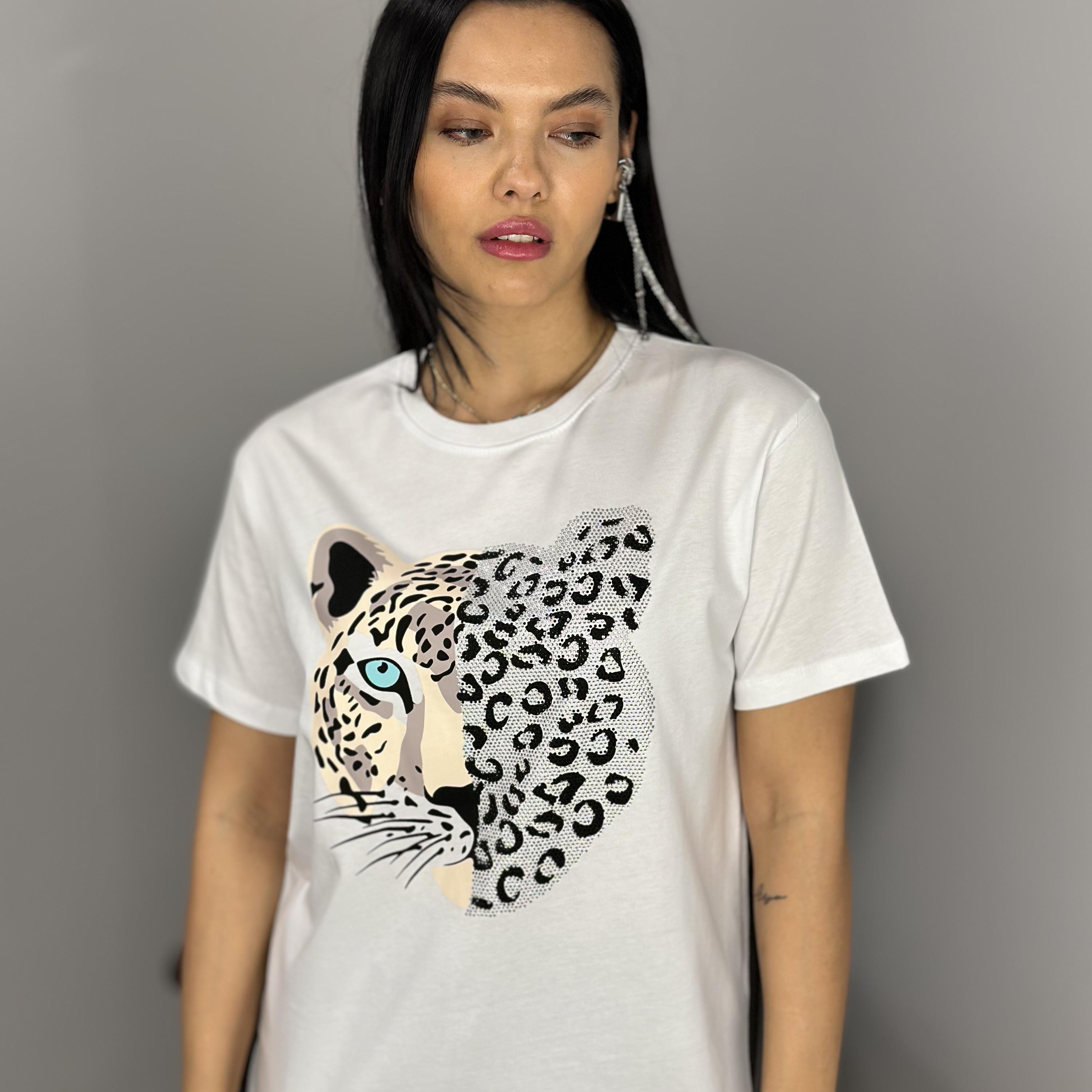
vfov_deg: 30.0
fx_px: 2034
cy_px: 599
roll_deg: +0.1
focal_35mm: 57
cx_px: 547
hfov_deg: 30.0
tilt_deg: -13.4
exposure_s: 1/100
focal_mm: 6.86
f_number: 1.78
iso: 64
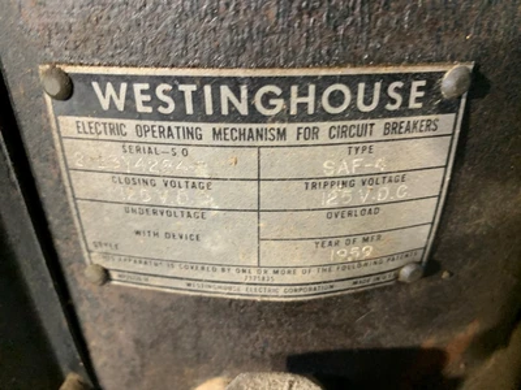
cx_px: 260
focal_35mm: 26
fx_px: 391
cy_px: 195
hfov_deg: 67.3
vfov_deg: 53.1
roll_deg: +2.7
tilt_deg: -29.2
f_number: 1.8
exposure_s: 1/60
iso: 250
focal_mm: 4.25
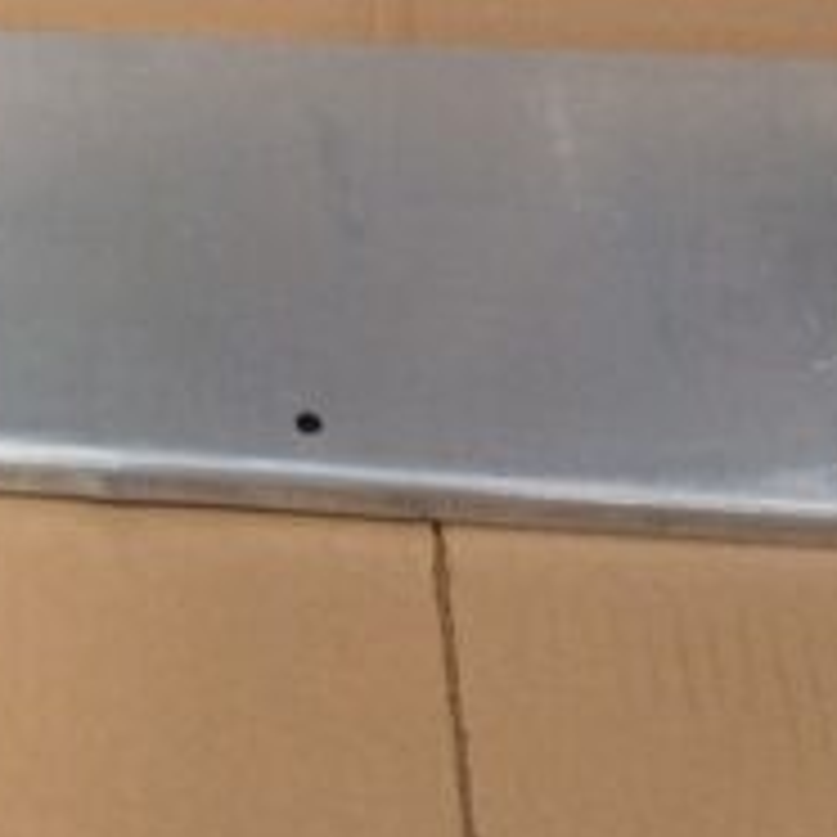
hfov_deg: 21.3
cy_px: 216
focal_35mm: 74
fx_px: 2024
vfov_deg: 23.1
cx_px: -230
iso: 250
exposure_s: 1/33.3
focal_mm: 3.98
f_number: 1.8
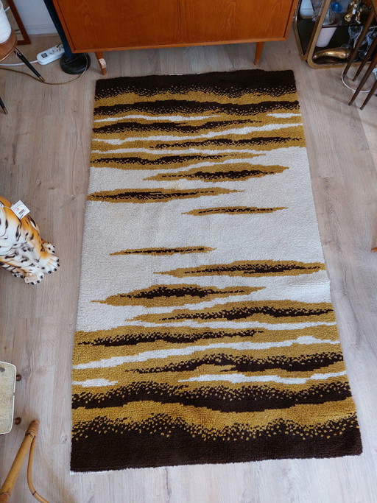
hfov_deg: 56.8
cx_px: 188
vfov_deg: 71.6
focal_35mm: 24
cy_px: 252
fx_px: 349
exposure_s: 1/100
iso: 200
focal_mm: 5.23
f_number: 1.8
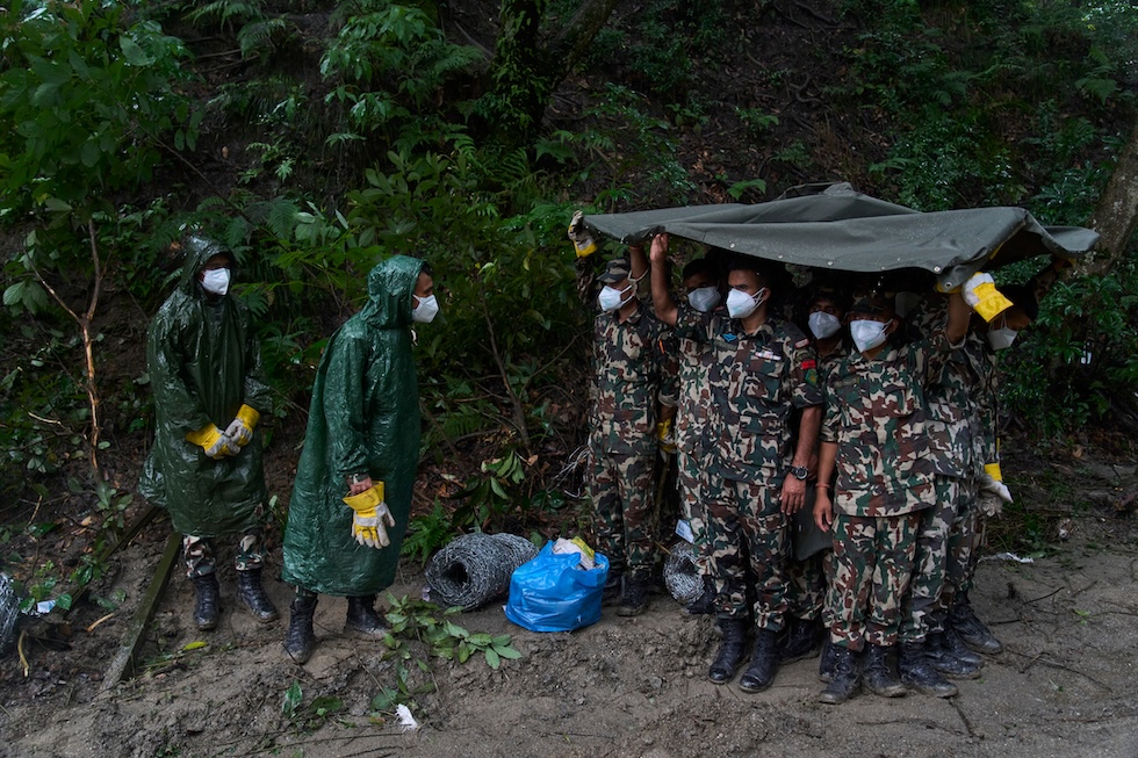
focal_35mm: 27
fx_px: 853
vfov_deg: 47.9
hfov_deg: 67.4
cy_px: 379
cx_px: 569
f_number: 4
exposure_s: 1/200
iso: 1600
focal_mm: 27
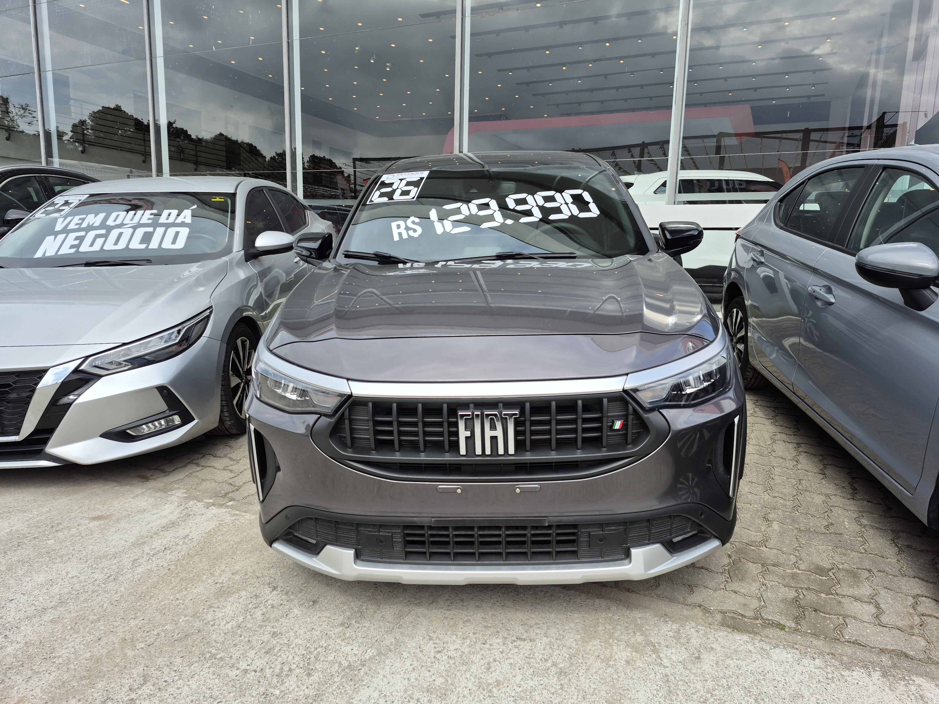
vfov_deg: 58.9
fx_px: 624
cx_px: 470
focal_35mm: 23
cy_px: 352
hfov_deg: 73.9
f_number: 1.8
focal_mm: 5.4
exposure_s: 1/890
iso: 25
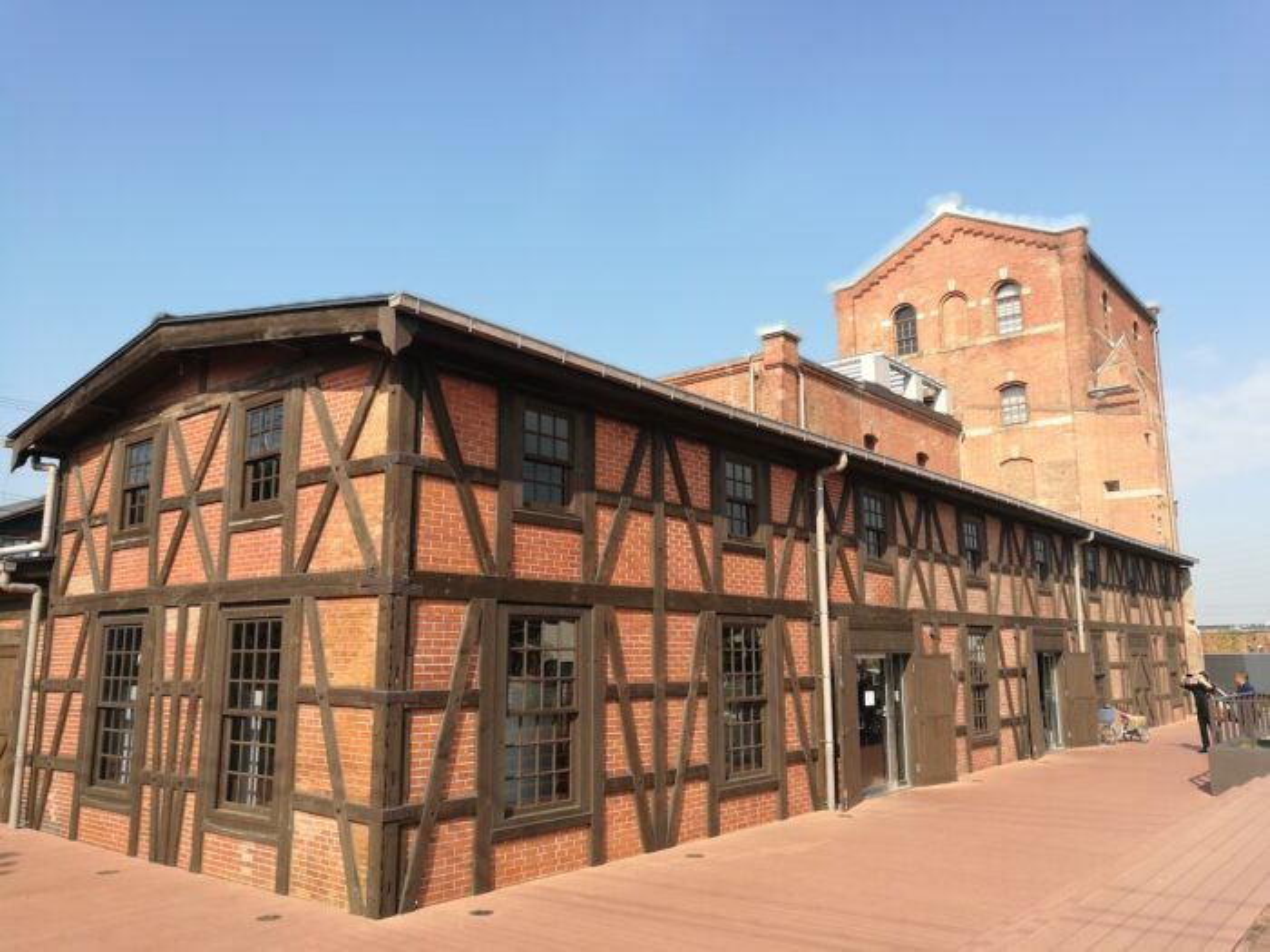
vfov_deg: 51.4
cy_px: 476
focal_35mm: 27
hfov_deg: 65.3
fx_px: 991
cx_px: 635
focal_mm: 4.5
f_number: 4
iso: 50
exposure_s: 1/643
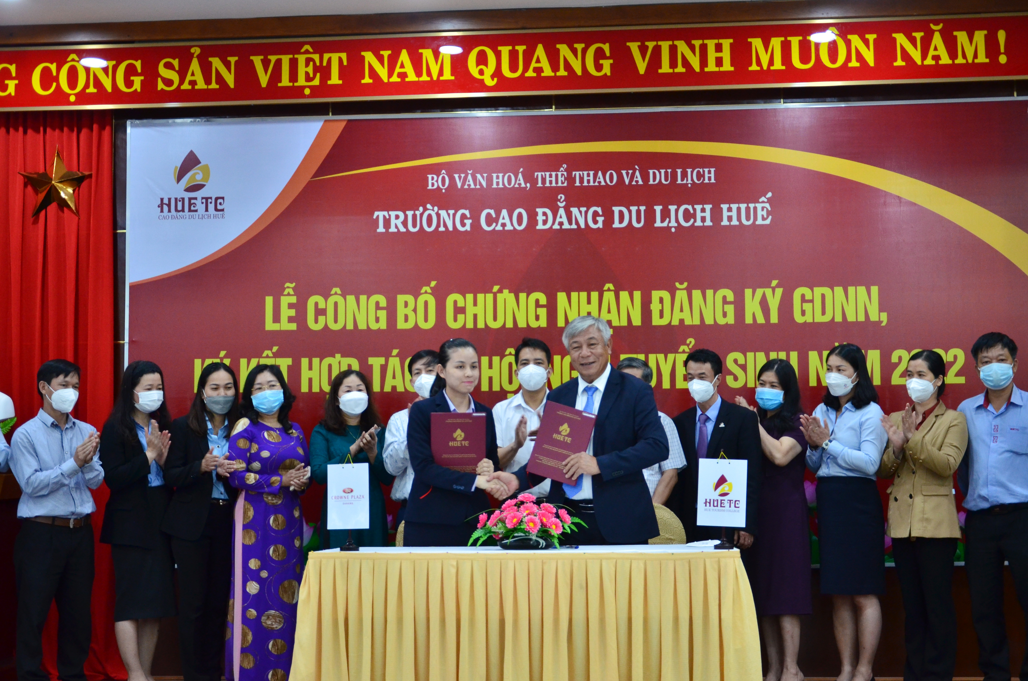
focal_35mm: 57
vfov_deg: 23.7
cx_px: 514
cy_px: 340
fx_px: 1624
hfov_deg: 35.1
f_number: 4.5
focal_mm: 38
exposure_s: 1/80
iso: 800
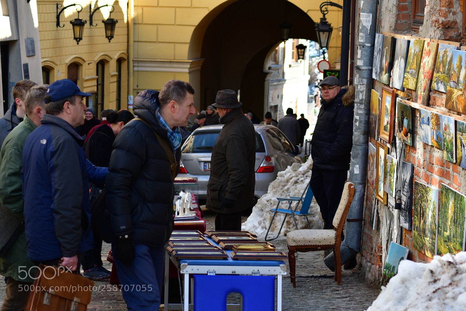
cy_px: 156
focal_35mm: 105
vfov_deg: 13.0
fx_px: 1359
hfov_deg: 19.5
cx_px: 233
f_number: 5.6
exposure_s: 1/200
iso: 200
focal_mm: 70
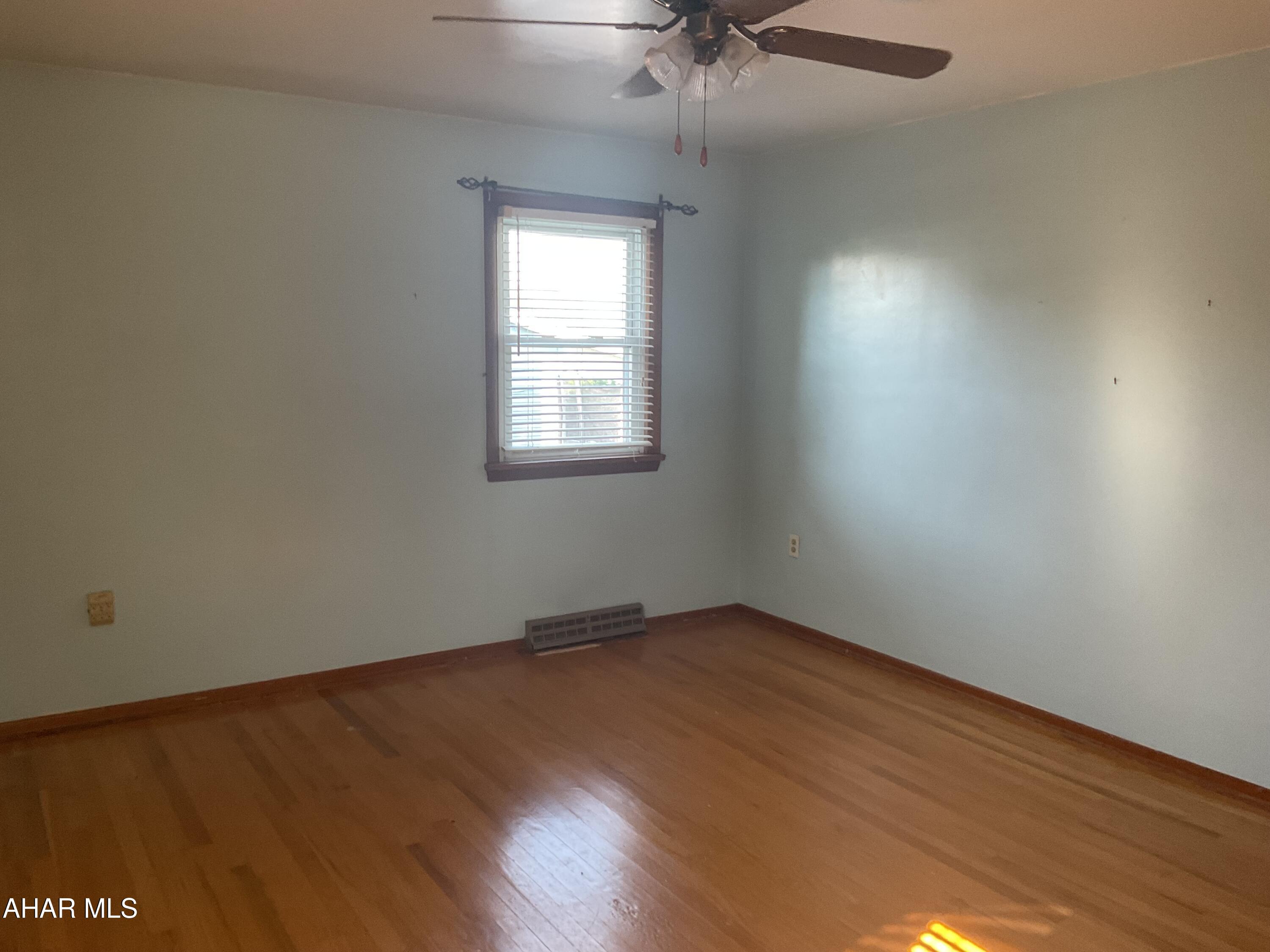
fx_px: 1064
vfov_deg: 48.2
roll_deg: -1.7
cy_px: 476
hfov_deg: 61.7
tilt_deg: -6.5
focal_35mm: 29
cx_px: 635
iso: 100
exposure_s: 1/60
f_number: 1.8
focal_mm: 3
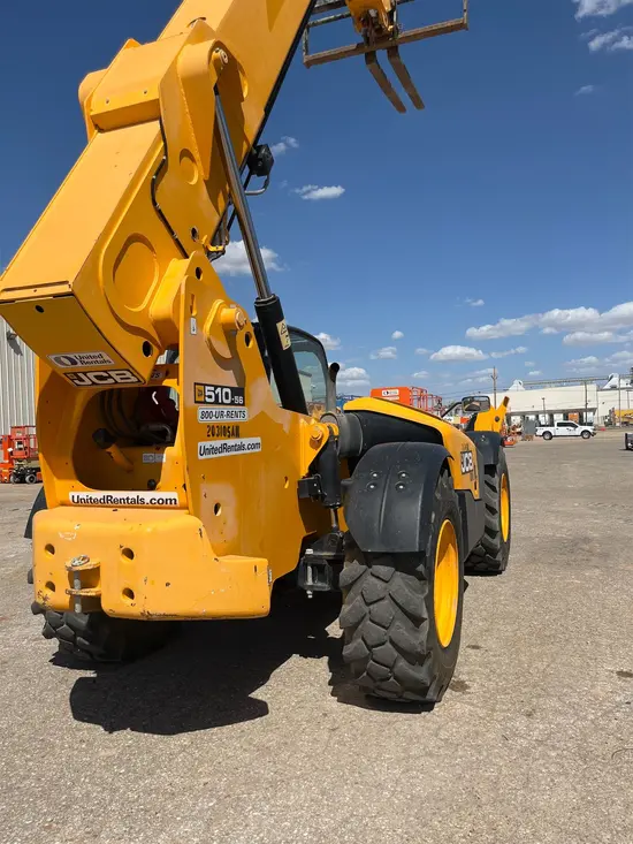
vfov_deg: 67.3
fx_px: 634
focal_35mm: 26
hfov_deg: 53.1
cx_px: 316
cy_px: 422
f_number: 1.6
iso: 50
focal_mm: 5.1
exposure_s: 1/5556
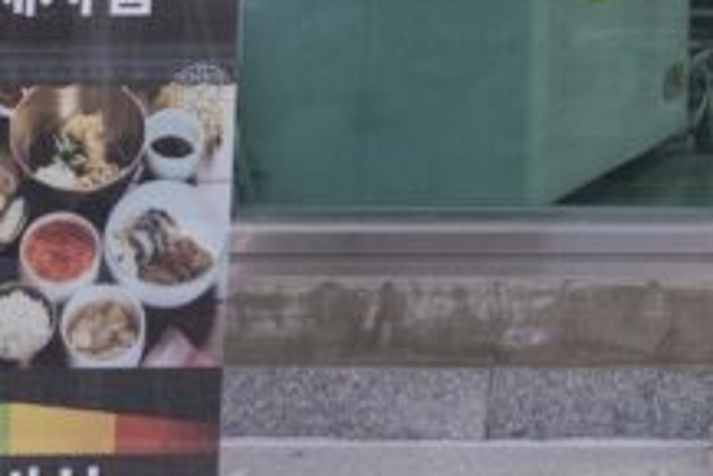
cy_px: -451
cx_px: 1301
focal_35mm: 132
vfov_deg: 9.7
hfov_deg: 13.8
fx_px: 2616
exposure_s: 1/160
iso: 2500
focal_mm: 28
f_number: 4
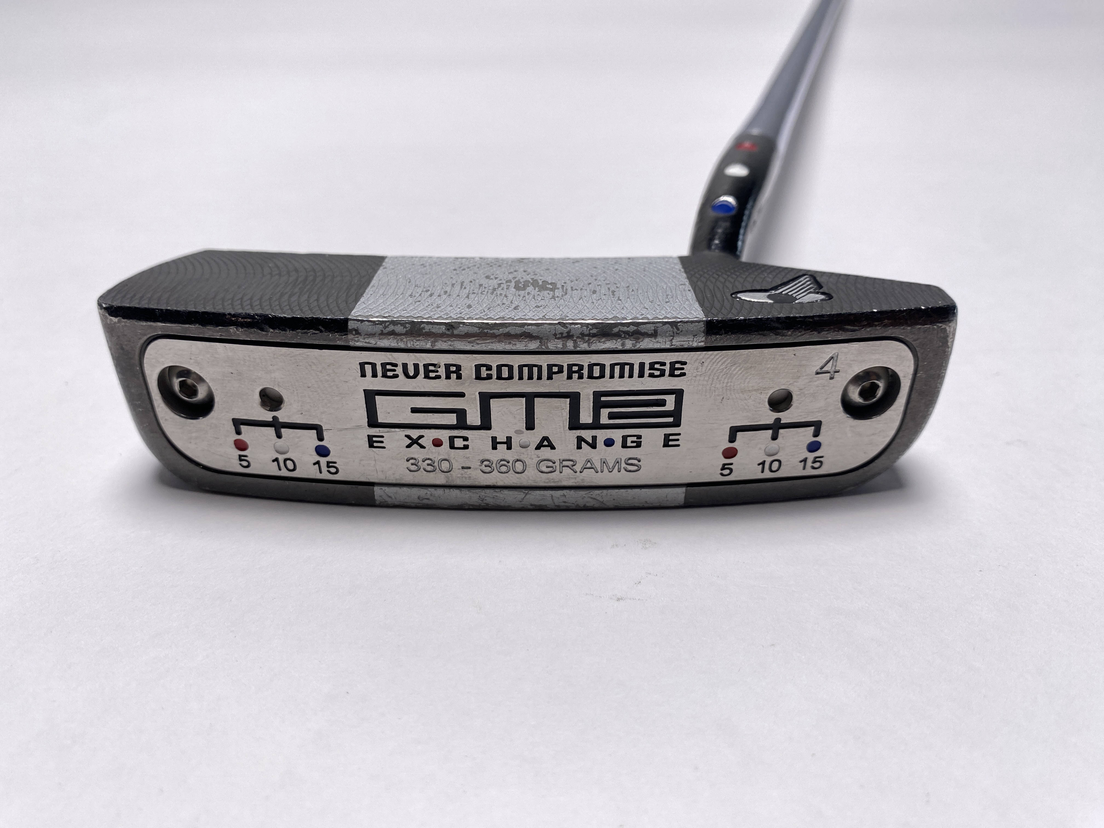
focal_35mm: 25
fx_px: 797
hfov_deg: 69.4
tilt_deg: -34.5
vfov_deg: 54.9
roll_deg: -0.1
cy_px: 414
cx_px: 552
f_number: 1.8
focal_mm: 4.25
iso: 32
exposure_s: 1/594
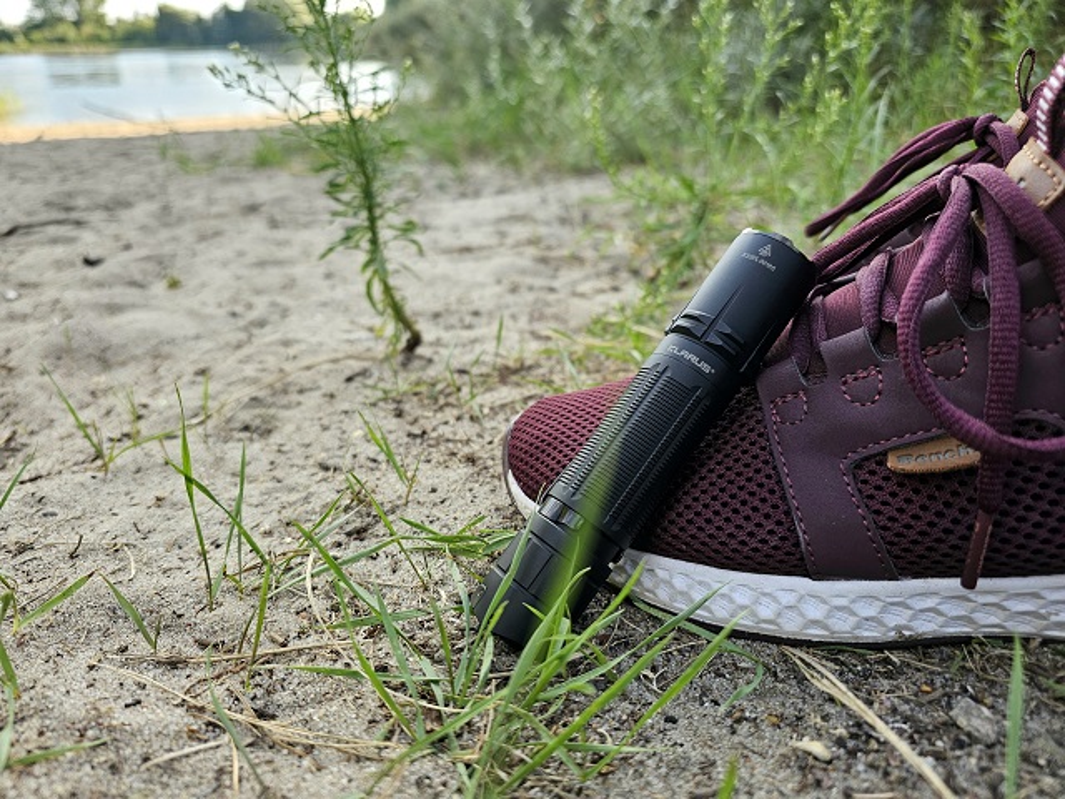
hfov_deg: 73.9
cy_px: 400
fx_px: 708
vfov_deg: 58.9
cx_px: 532
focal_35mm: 23
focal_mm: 6.3
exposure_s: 1/182
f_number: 1.7
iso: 50
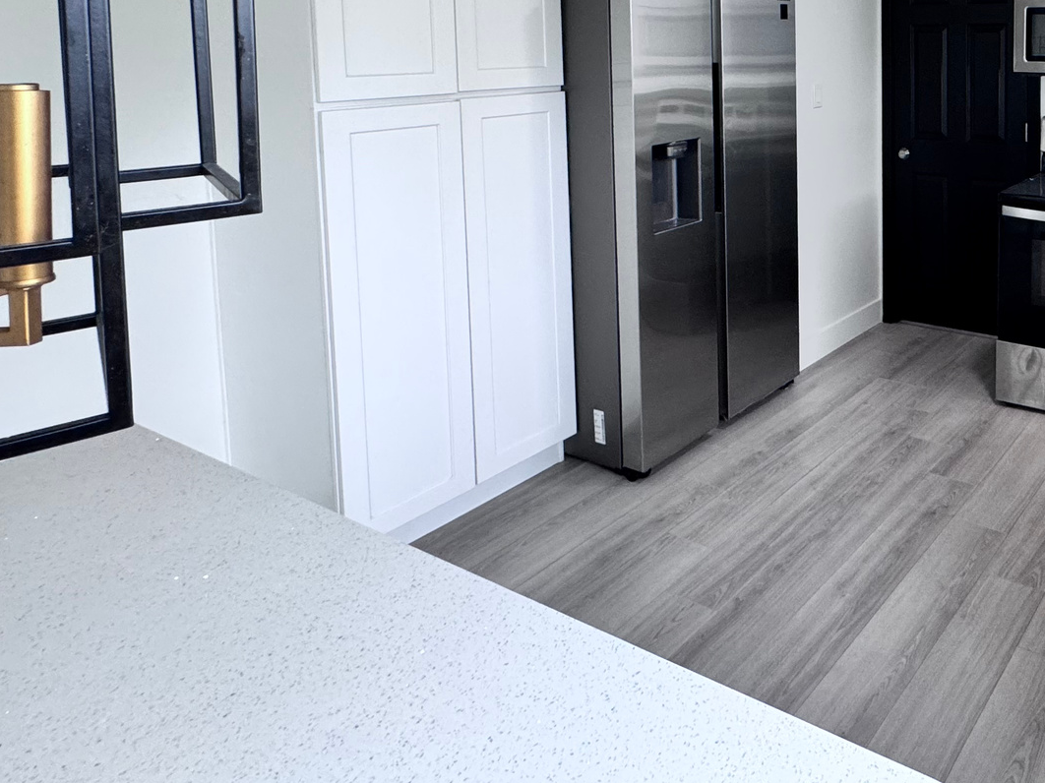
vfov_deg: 46.8
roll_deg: -0.3
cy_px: 93
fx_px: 815
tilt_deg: -5.3
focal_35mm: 27
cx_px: 950
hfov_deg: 56.0
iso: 200
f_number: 2.2
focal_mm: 2.22
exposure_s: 1/120
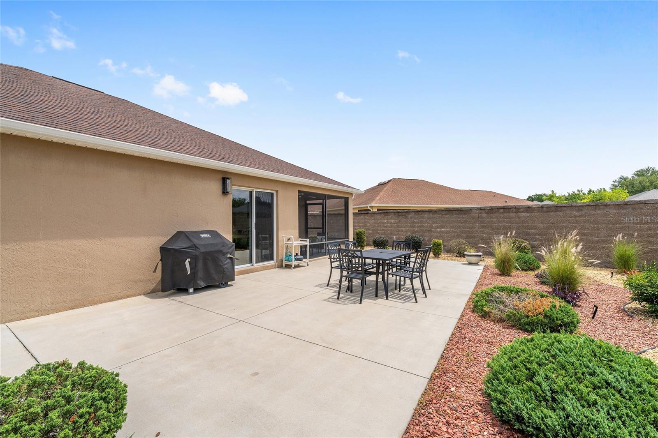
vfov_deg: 77.3
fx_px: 274
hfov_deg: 100.4
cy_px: 219
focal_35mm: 15
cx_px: 329
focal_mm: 15
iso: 320
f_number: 8
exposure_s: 1/1250
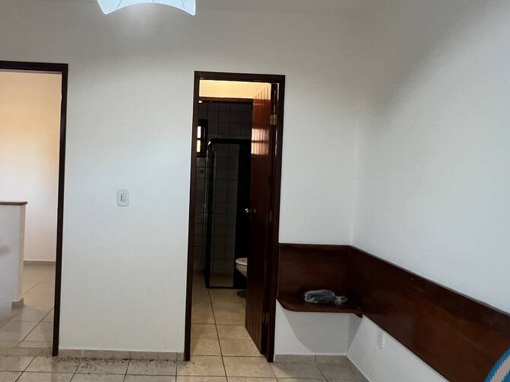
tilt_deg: -0.7
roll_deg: -2.1
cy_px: 180
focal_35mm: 28
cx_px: 200
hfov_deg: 62.8
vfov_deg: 49.7
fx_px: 412
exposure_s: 1/60
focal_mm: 1.57
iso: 200
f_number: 1.8
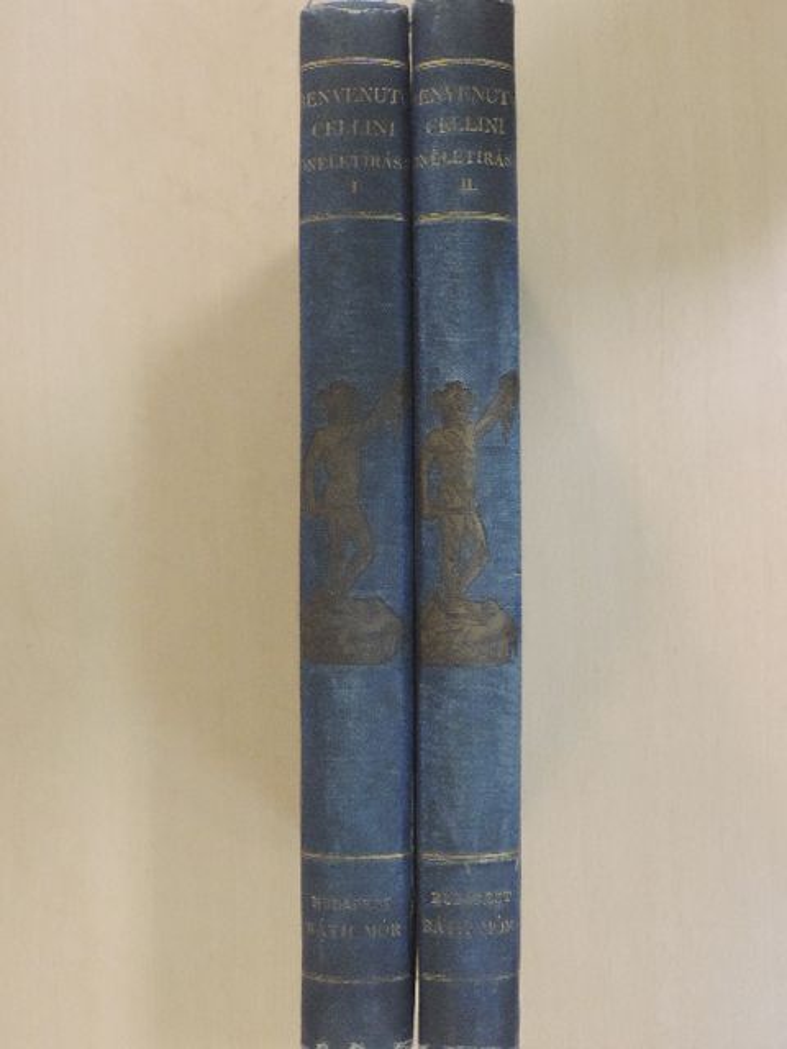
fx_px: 1303
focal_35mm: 43
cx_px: 394
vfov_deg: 43.9
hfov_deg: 33.6
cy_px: 524
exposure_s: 1/50
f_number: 3.4
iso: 1400
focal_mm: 7.6
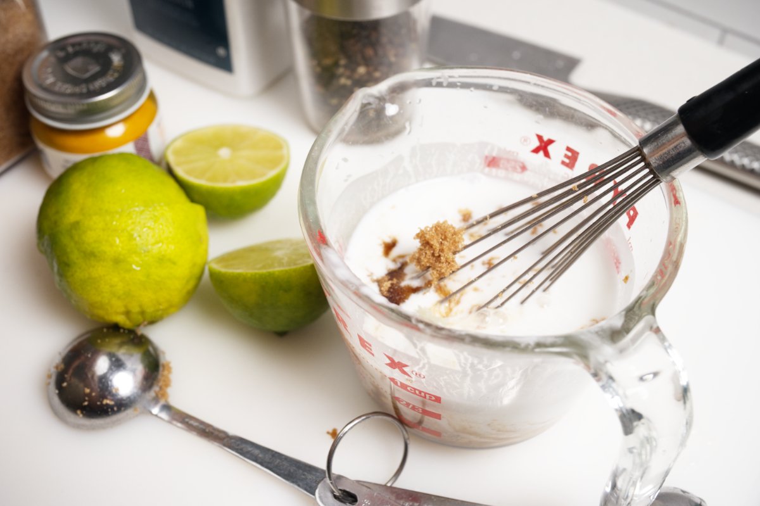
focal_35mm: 43
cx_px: 380
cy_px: 253
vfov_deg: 31.2
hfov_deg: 45.4
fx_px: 907
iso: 1000
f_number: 8
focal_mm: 43
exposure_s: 1/1000
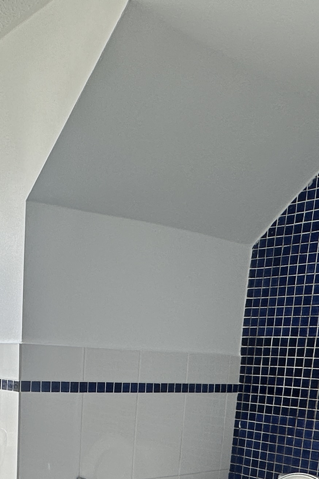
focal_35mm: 45
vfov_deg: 38.8
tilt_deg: -11.3
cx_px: 87
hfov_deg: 29.5
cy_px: 476
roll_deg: -2.8
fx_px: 598
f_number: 2.2
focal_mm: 2.22
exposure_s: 1/99
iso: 64
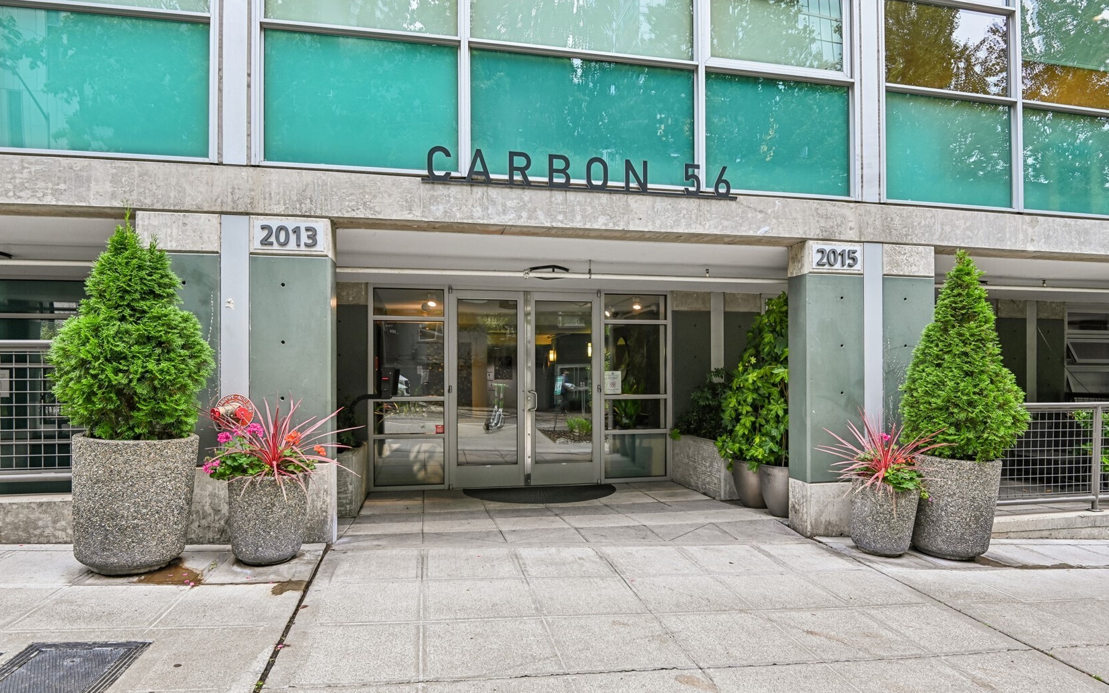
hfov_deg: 82.3
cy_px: 374
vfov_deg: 57.2
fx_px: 635
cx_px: 557
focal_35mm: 21
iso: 400
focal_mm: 20
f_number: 8
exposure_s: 1/25
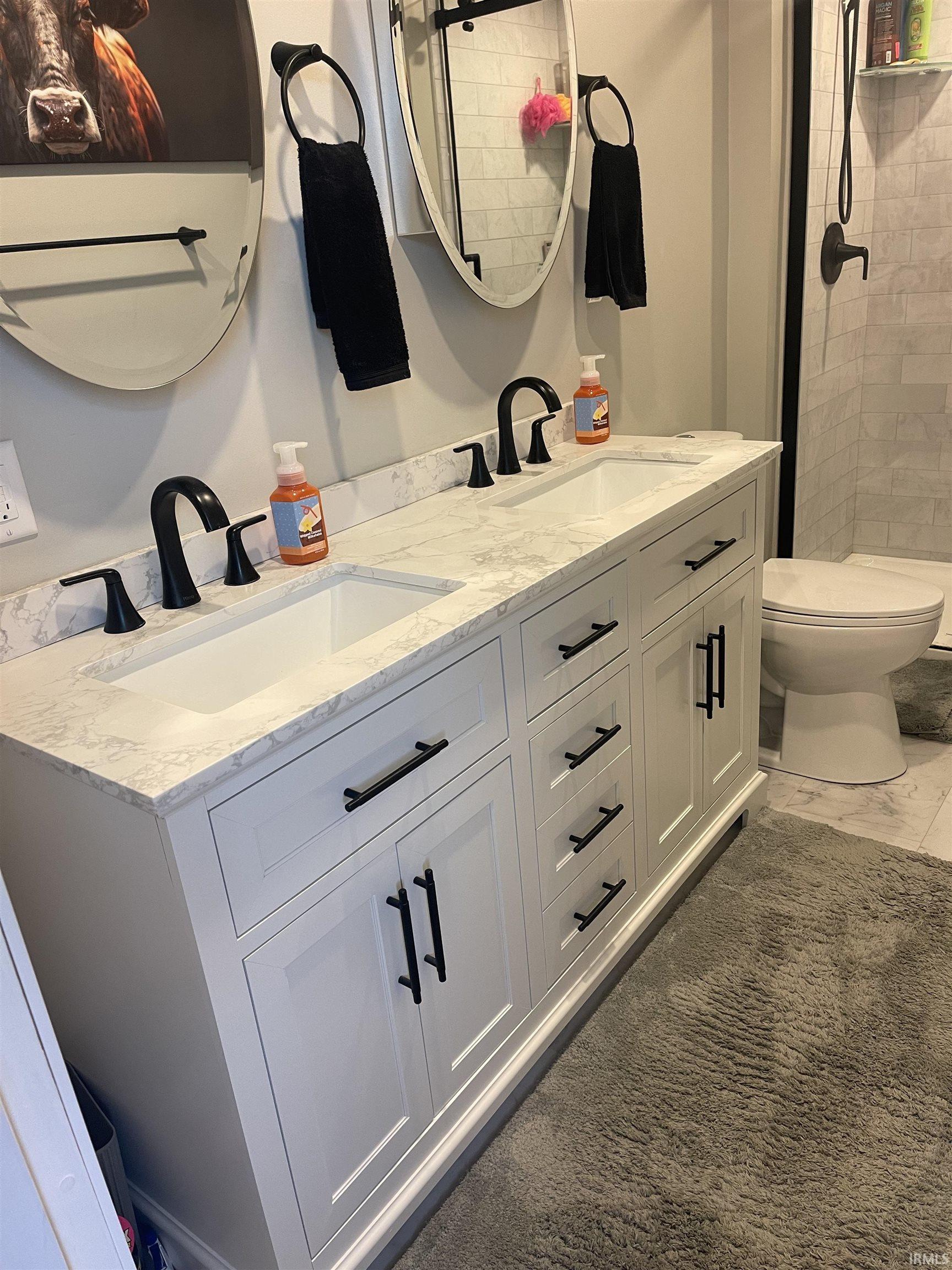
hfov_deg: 54.9
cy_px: 635
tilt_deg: -22.2
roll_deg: +6.1
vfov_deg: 69.4
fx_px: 917
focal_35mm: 25
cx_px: 476
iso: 80
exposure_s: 1/60
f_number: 1.6
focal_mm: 5.1
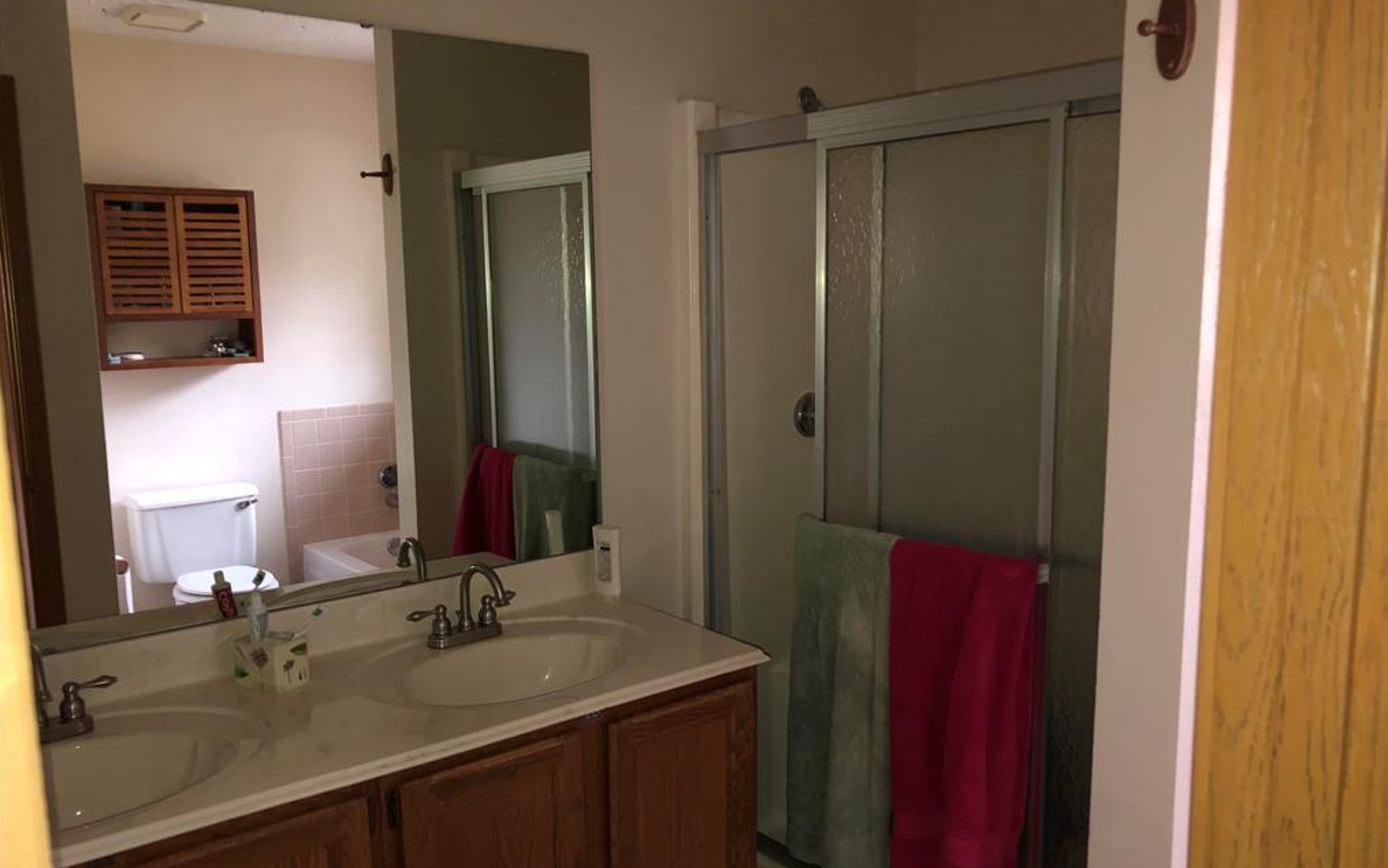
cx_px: 697
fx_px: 1173
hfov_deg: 61.2
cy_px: 466
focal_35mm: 31
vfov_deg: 40.6
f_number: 1.8
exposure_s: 1/4
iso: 80
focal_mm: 3.99
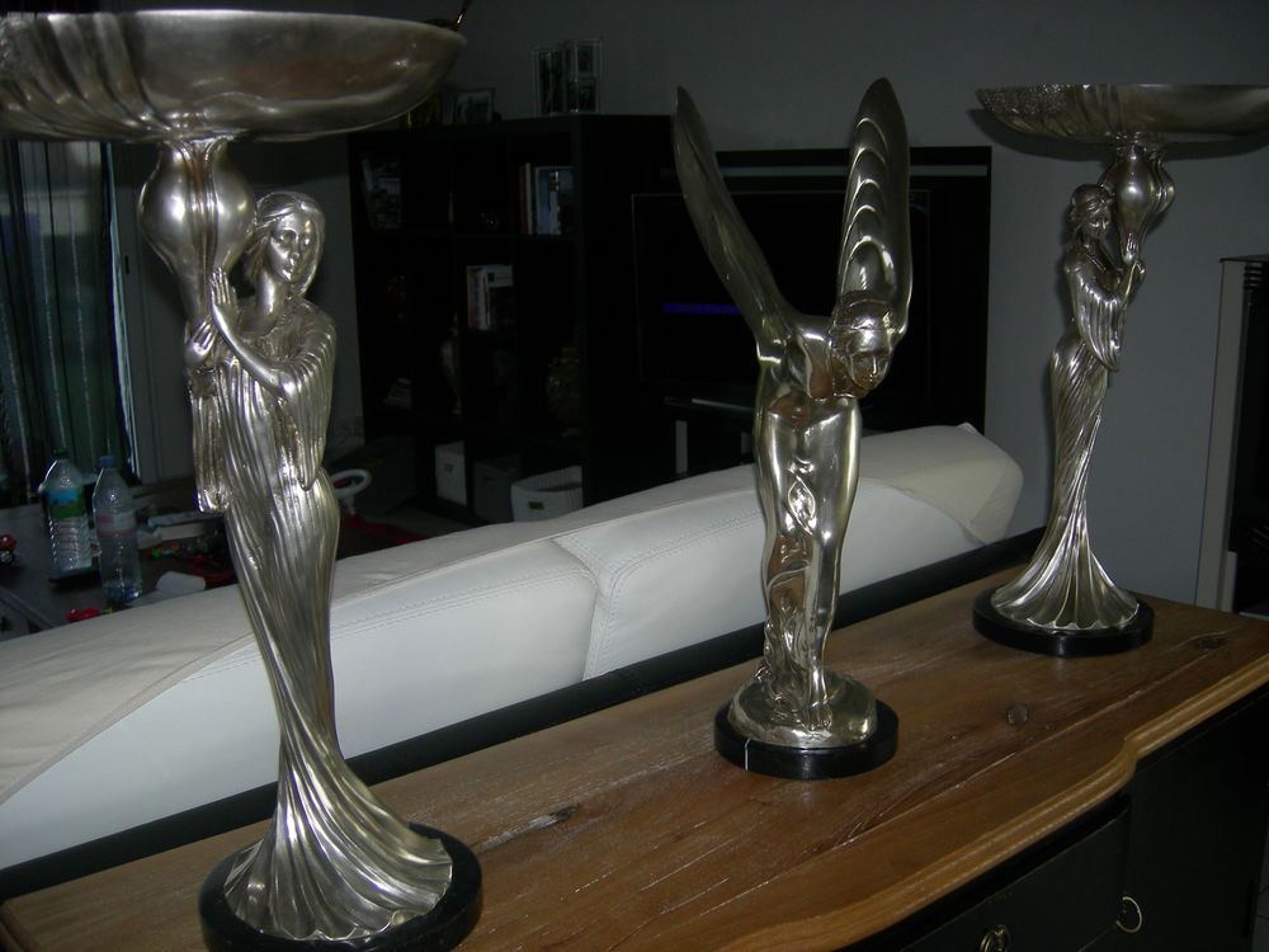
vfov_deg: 39.7
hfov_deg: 51.4
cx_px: 634
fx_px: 1320
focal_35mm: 36
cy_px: 476
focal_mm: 7.5
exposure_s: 1/60.1
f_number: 2.7
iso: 64
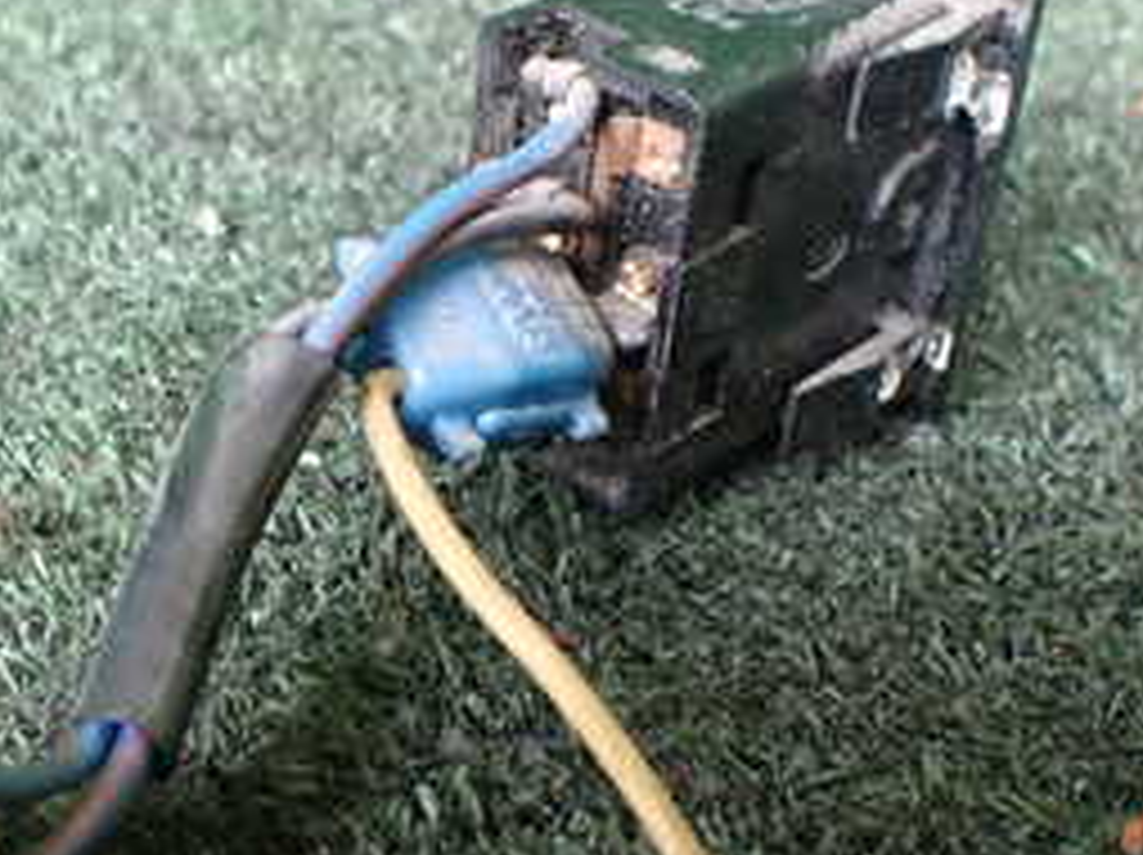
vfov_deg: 20.7
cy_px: 482
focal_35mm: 71
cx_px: 171
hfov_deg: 26.7
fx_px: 2342
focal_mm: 5.4
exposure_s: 1/125
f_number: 2.3
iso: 800
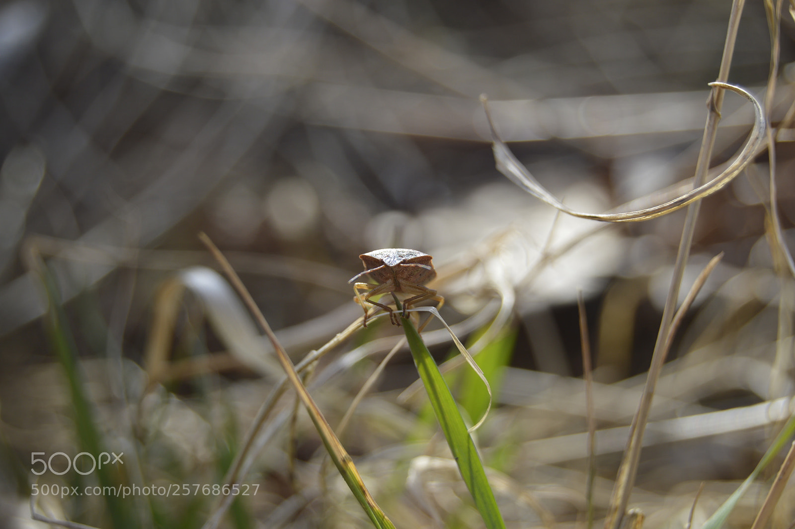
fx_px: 1820
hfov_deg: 24.6
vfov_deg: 16.5
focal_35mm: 82
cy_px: 264
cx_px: 398
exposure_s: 1/160
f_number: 6.3
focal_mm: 55
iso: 100
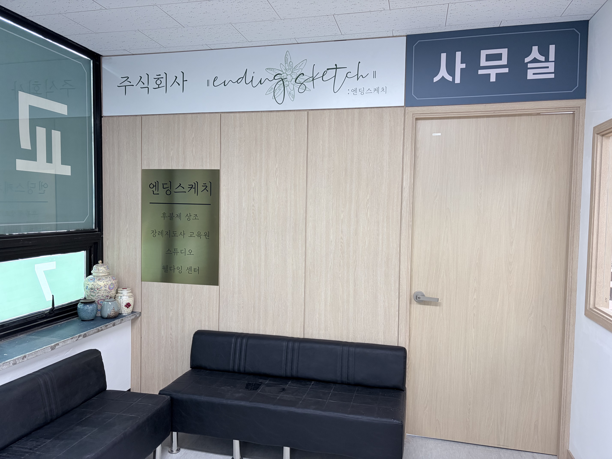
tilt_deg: -1.7
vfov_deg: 53.1
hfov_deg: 67.3
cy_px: 230
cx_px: 306
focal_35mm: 26
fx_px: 460
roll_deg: -1.8
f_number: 1.6
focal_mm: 5.96
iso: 125
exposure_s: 1/74
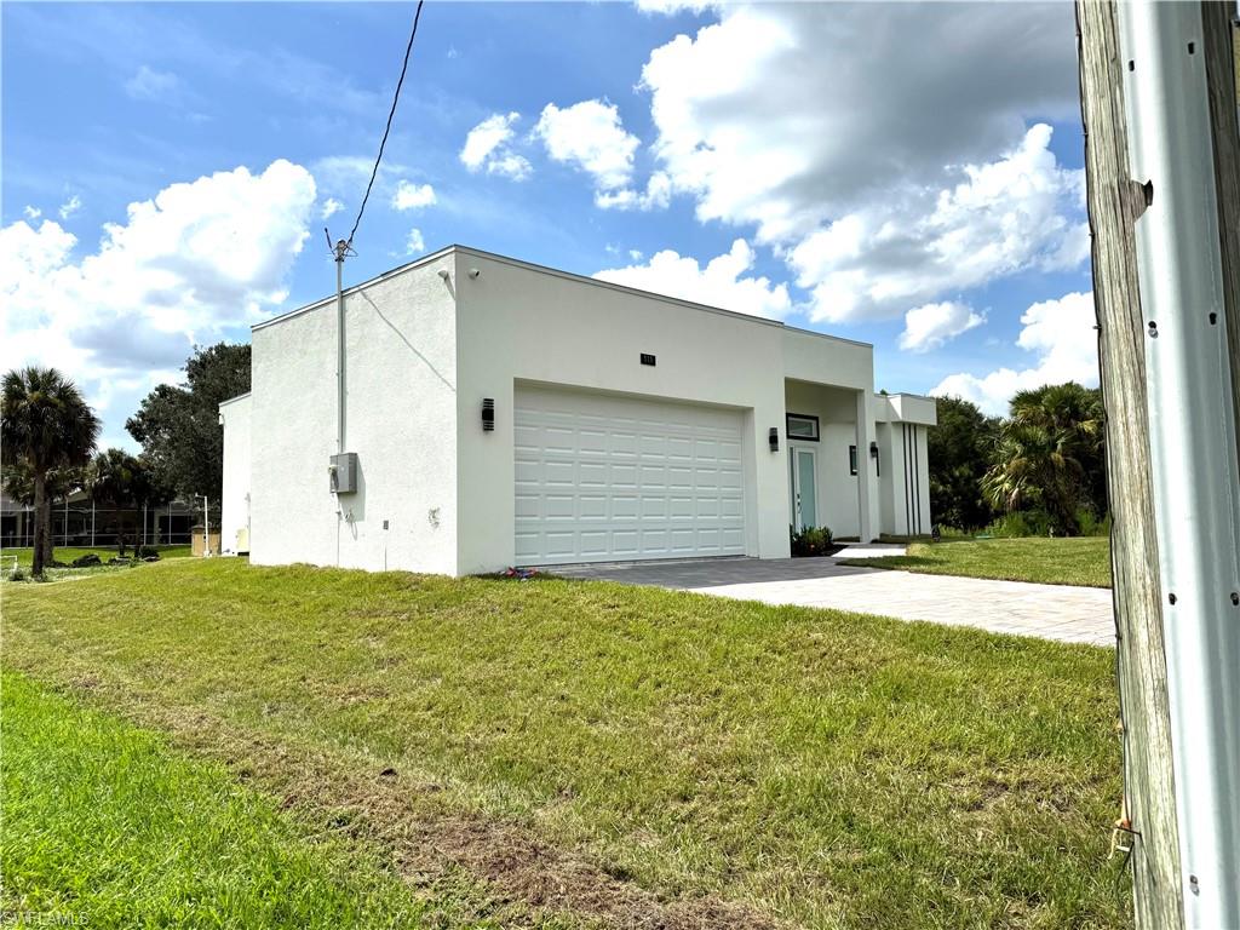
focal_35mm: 24
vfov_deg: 56.8
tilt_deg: +4.9
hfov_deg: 71.6
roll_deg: +1.9
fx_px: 860
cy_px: 465
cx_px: 620
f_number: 1.78
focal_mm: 6.76
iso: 80
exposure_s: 1/10417
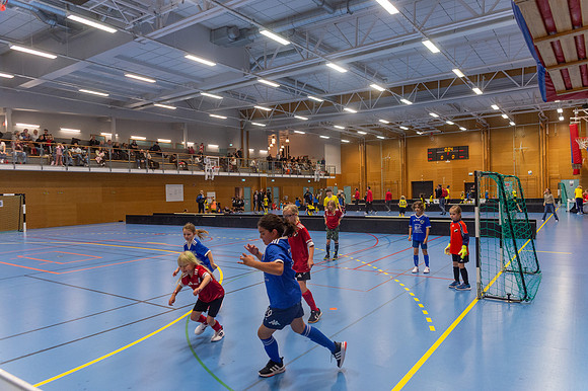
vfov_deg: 53.1
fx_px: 392
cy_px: 196
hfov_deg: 73.8
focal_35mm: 24
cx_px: 294
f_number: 3.5
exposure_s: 1/400
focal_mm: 24
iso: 2500
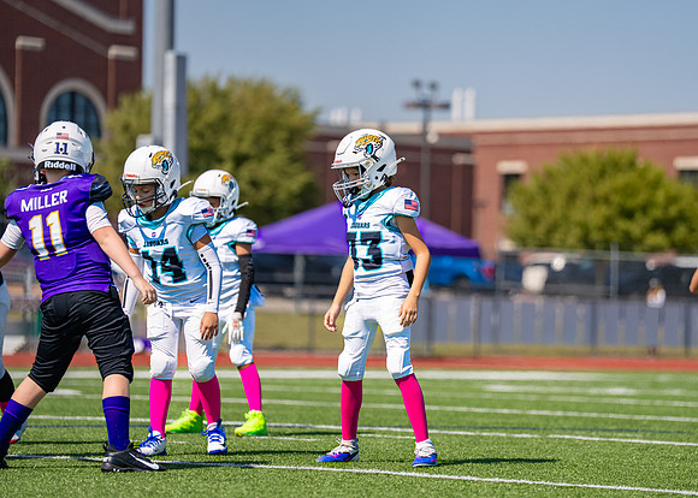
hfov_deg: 11.4
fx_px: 3508
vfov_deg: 8.1
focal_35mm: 177
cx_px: 396
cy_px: 237
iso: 100
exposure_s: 1/2500
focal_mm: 157
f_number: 2.8
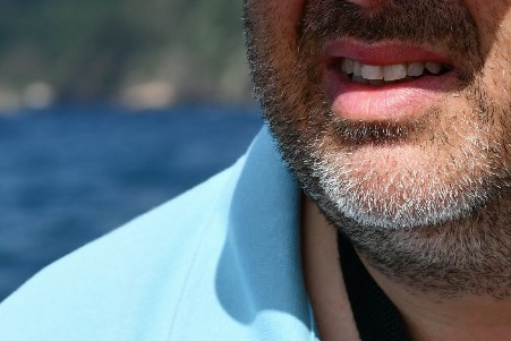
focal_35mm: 245
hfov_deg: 8.4
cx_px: 241
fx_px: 3479
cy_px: 110
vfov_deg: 5.6
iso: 100
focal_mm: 72
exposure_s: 1/500
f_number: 8
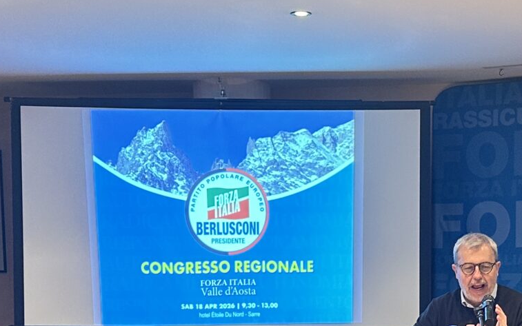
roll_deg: +1.3
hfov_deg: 23.9
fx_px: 1223
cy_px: 345
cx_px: 378
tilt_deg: -3.1
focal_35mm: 86
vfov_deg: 14.9
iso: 160
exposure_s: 1/50
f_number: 1.78
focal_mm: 6.86
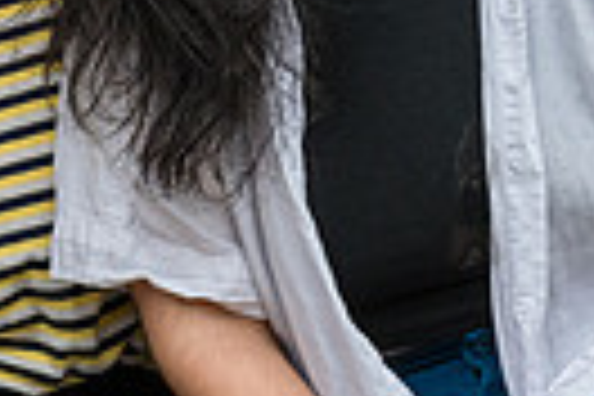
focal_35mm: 242
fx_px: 3993
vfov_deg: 5.7
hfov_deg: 8.4
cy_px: -29
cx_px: -108
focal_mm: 55
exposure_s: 1/1250
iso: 1000
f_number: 4.5
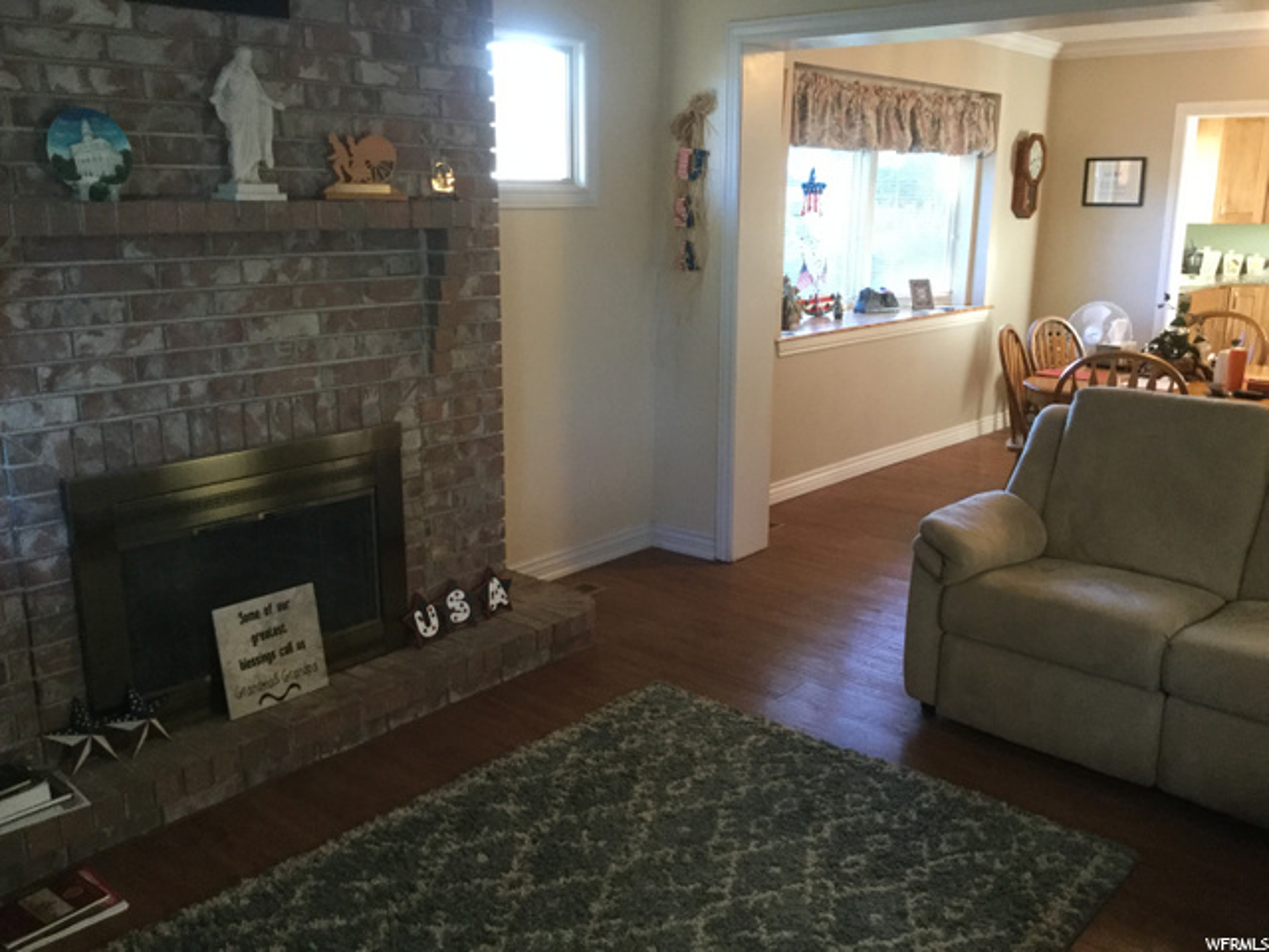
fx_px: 1136
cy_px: 476
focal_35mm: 31
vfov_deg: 45.4
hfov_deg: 58.4
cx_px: 634
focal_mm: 3.3
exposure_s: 1/30
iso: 200
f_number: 2.4
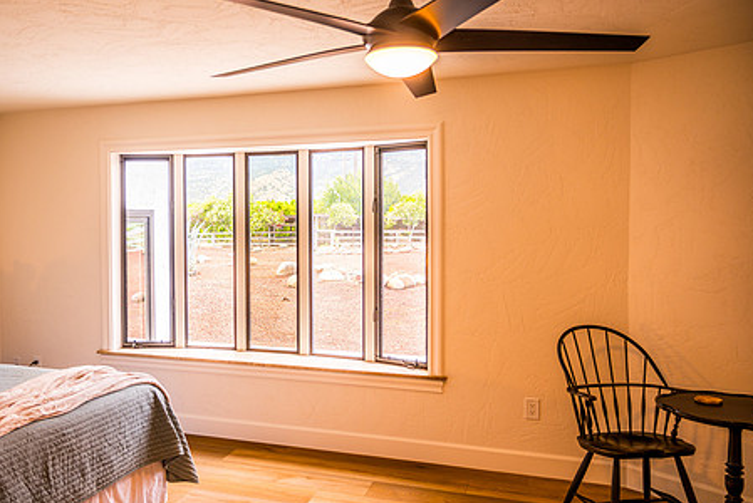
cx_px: 285
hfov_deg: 59.5
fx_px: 649
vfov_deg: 42.4
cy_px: 244
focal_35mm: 31
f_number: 4
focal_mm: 24
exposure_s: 1/8
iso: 64
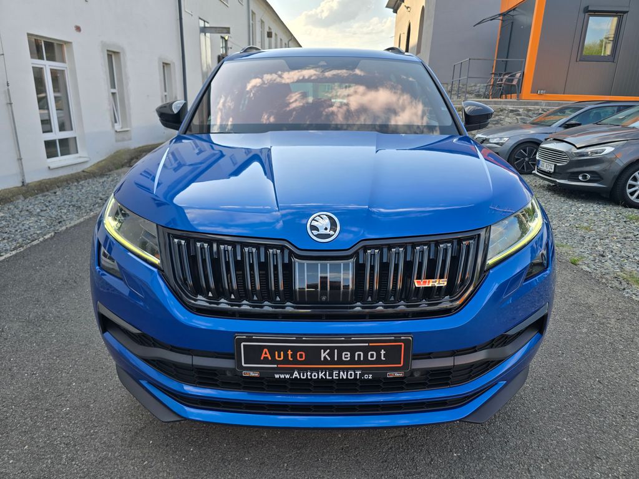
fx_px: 425
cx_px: 320
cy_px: 240
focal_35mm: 23
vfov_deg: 58.9
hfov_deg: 73.9
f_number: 1.7
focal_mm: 6.3
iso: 12
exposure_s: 1/281
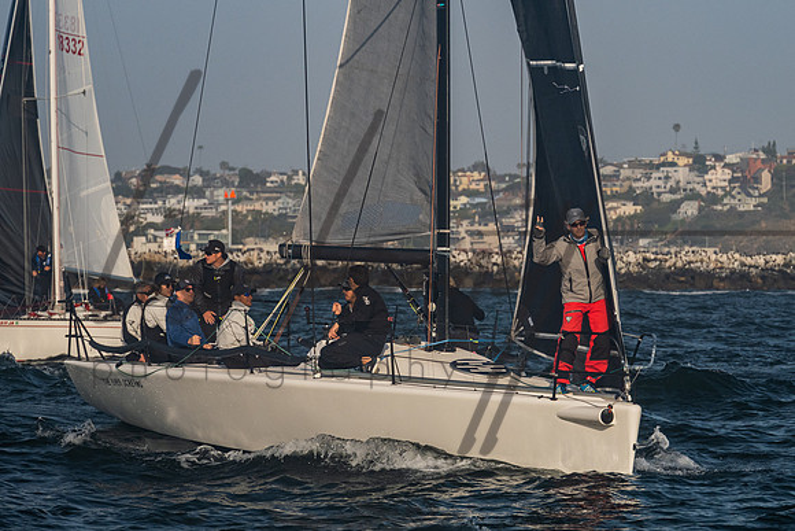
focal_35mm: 212
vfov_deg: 6.5
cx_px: 521
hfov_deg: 9.7
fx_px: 4692
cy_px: 163
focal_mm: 145
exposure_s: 1/1250
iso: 400
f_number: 8
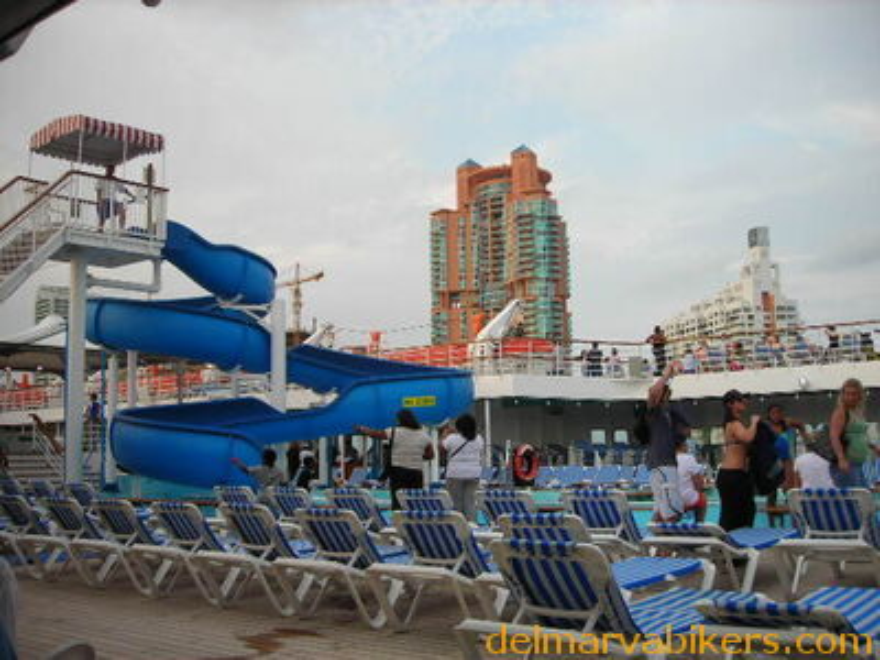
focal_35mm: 38
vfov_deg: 37.7
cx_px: 440
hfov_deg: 49.0
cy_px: 330
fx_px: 966
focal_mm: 6.3
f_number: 3.2
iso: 50
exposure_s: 1/104
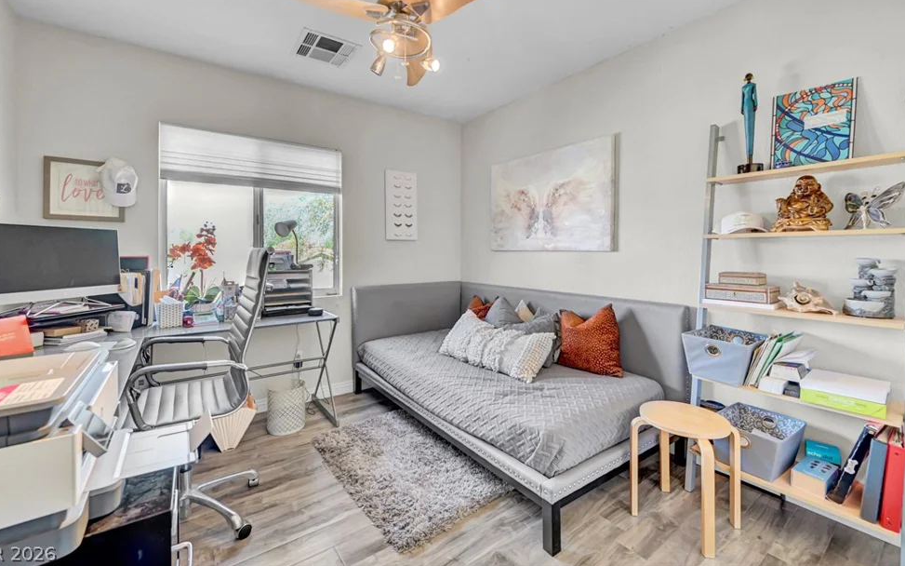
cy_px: 251
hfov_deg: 101.4
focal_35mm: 15
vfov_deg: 74.5
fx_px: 370
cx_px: 440
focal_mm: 14
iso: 800
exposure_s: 1/8
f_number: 8
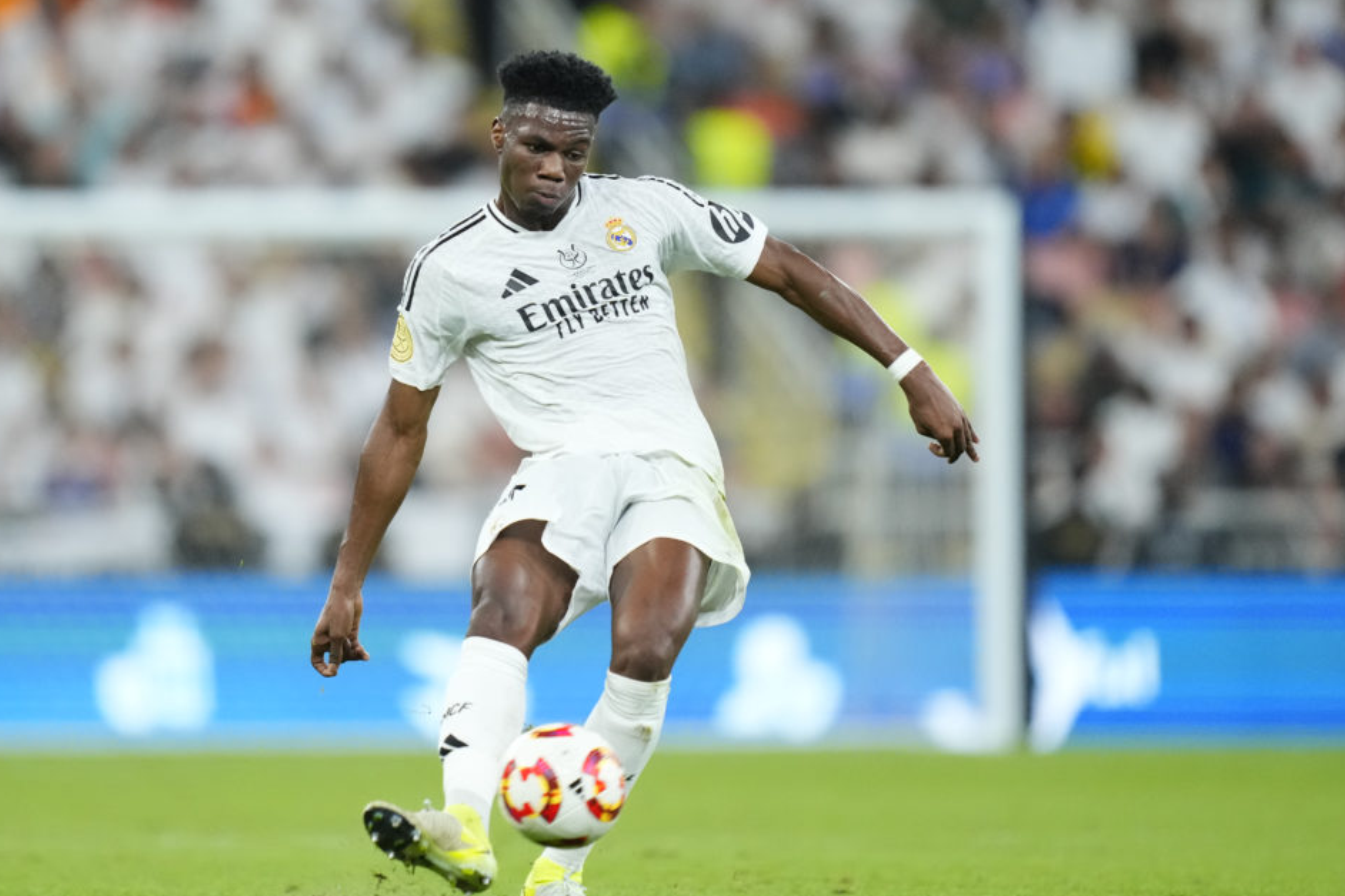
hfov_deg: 4.7
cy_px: 469
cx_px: 644
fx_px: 16251
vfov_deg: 3.2
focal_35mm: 435
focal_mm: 400
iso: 3200
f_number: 2.8
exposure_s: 1/2000
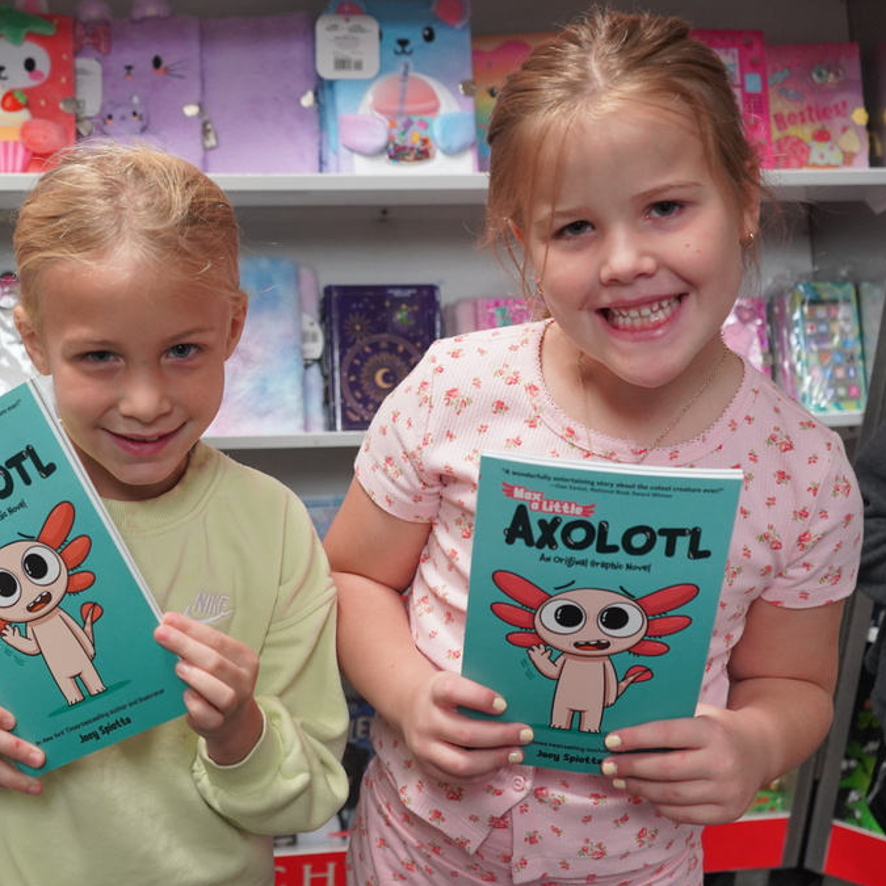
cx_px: 303
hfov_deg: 34.4
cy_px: 446
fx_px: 1419
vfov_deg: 34.7
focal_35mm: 49
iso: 3200
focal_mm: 38
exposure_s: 1/160
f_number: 4
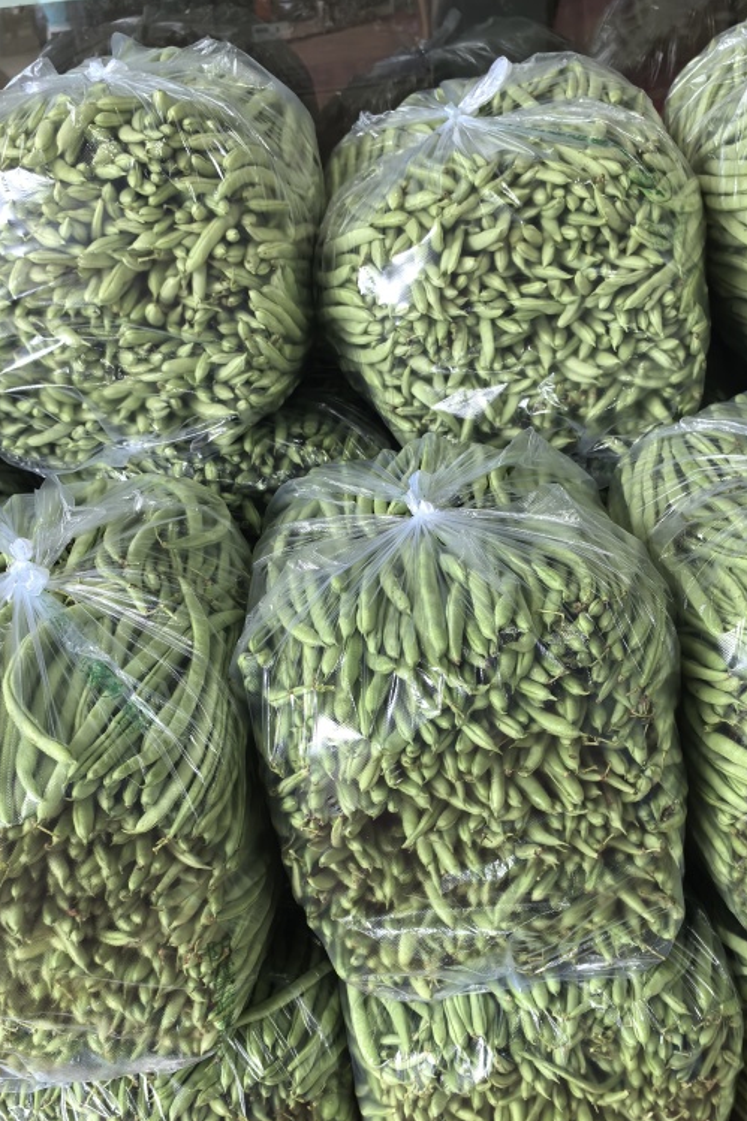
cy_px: 789
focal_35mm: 40
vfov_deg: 47.3
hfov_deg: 33.3
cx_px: 419
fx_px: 1245
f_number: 2
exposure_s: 1/50
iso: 200
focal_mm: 5.75
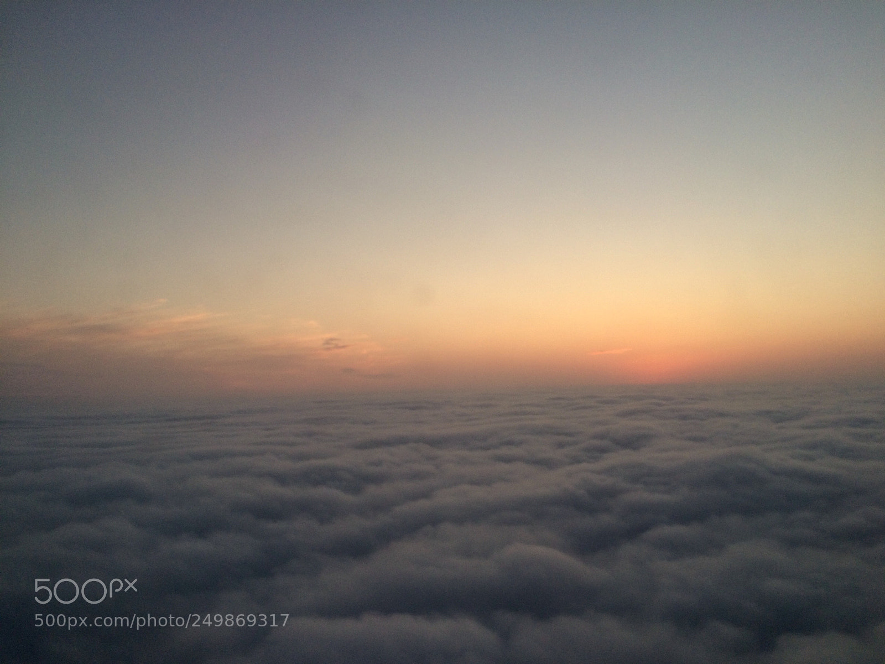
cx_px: 442
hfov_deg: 61.7
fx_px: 741
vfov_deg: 48.2
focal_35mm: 29
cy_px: 332
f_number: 2.2
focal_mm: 4.15
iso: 32
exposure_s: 1/100
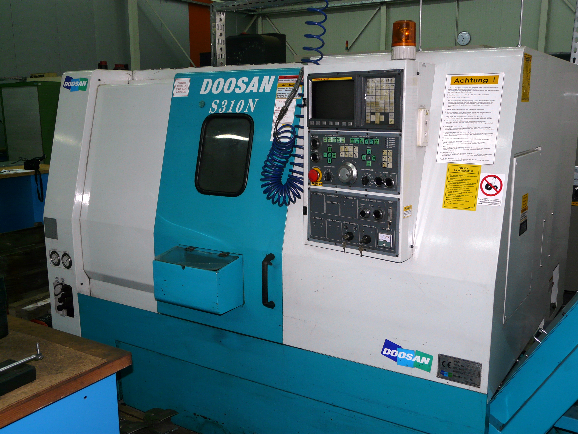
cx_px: 289
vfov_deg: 39.7
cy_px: 217
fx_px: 601
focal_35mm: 36
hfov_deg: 51.4
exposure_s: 1/40
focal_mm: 5.9
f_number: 2.8
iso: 100
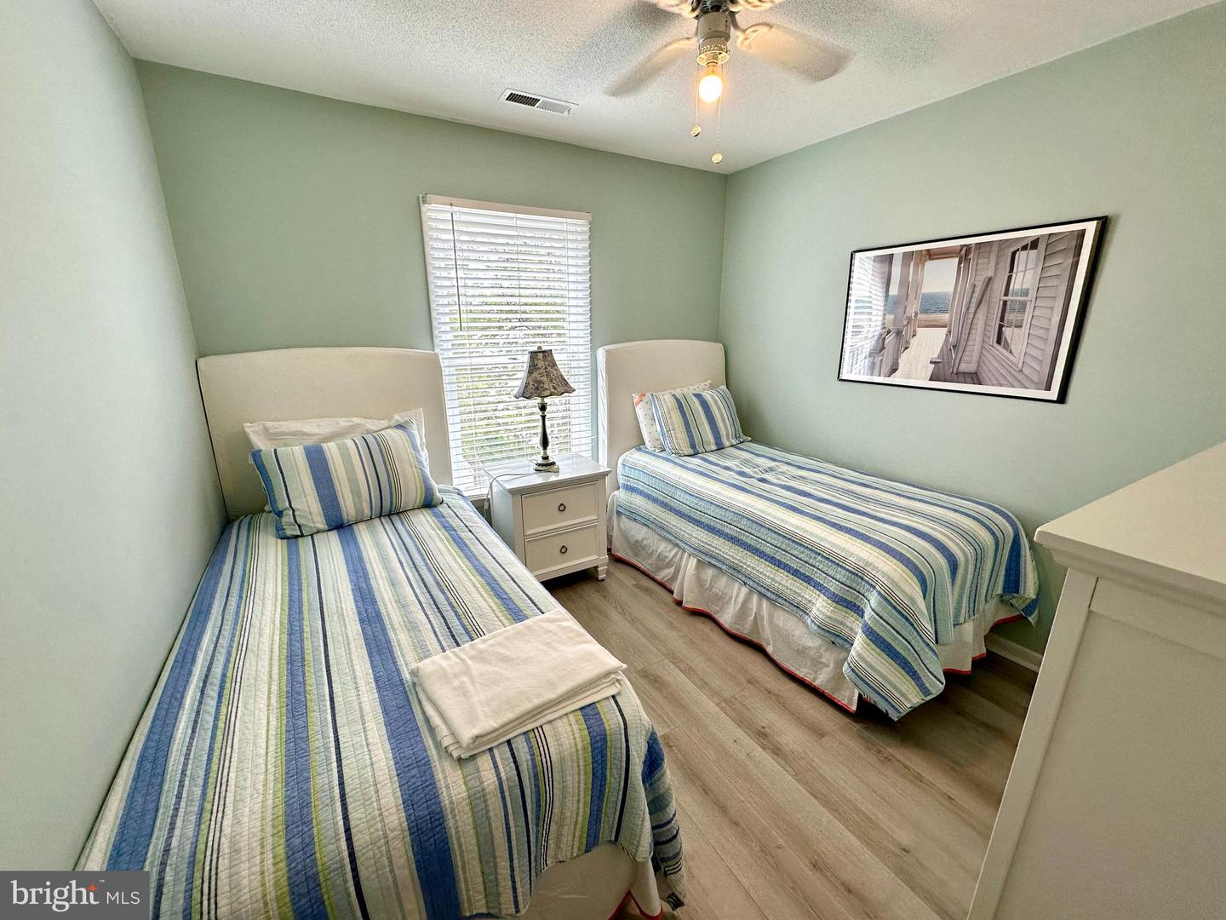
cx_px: 613
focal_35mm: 14
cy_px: 460
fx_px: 496
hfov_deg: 102.1
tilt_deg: -15.8
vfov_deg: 85.7
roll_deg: -0.5
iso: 80
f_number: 2.2
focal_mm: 2.22
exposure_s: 1/120
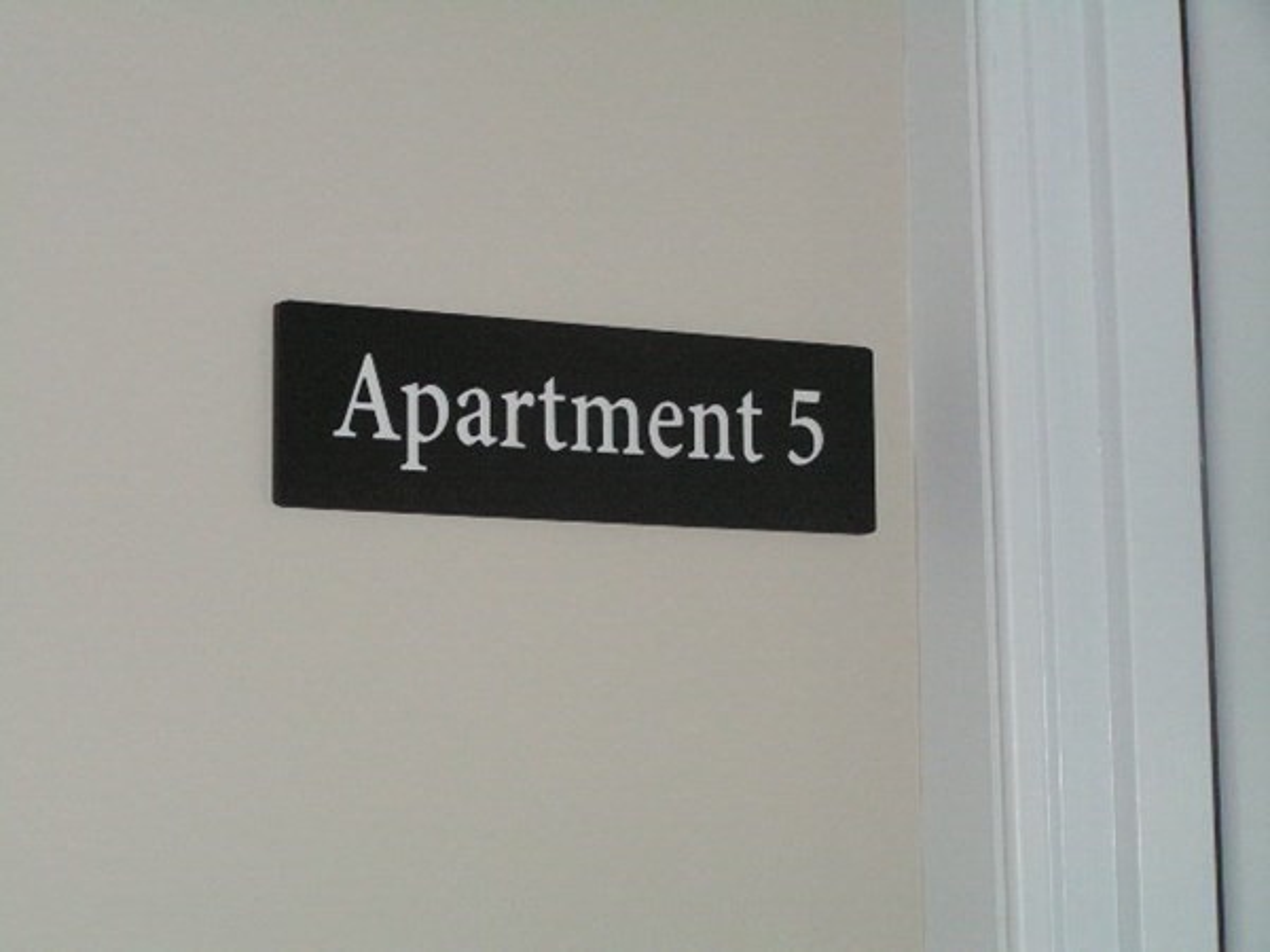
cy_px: 476
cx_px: 635
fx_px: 3119
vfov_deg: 17.4
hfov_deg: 23.0
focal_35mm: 85
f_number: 3.2
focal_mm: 14.1
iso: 200
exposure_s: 1/100
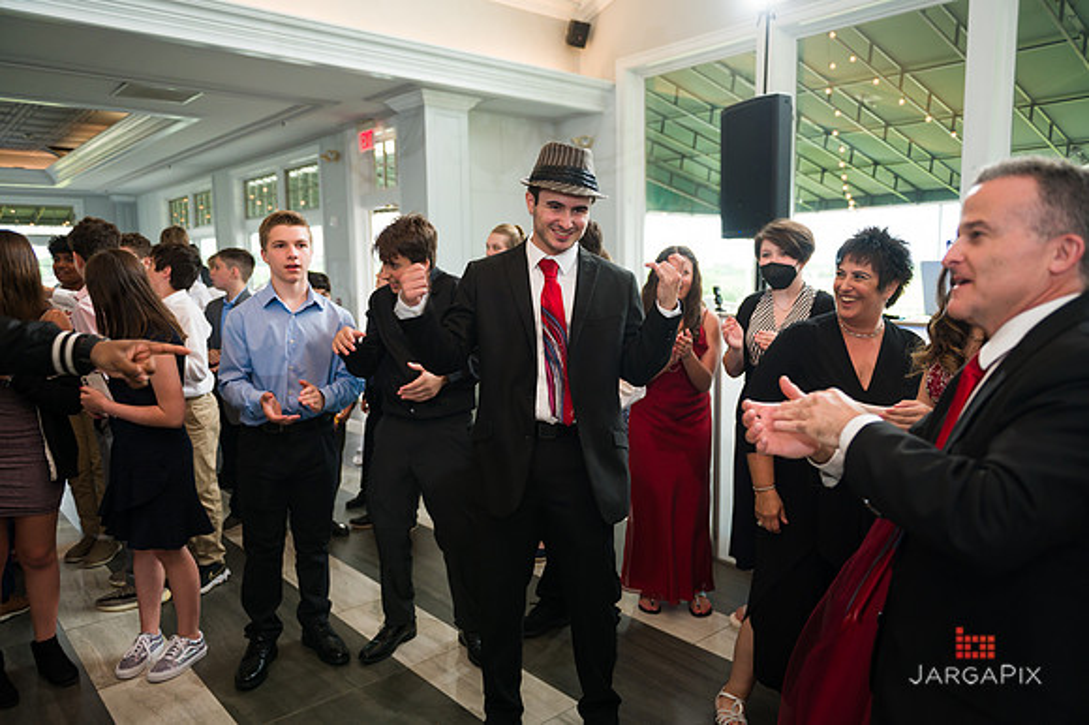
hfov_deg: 69.4
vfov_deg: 49.5
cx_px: 544
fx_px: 786
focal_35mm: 26
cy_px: 362
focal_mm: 26
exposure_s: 1/200
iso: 400
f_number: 3.2
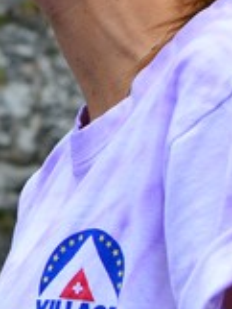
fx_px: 2865
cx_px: -418
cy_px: 231
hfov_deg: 4.5
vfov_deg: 6.2
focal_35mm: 321
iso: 100
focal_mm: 35
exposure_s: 1/250
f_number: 4.5
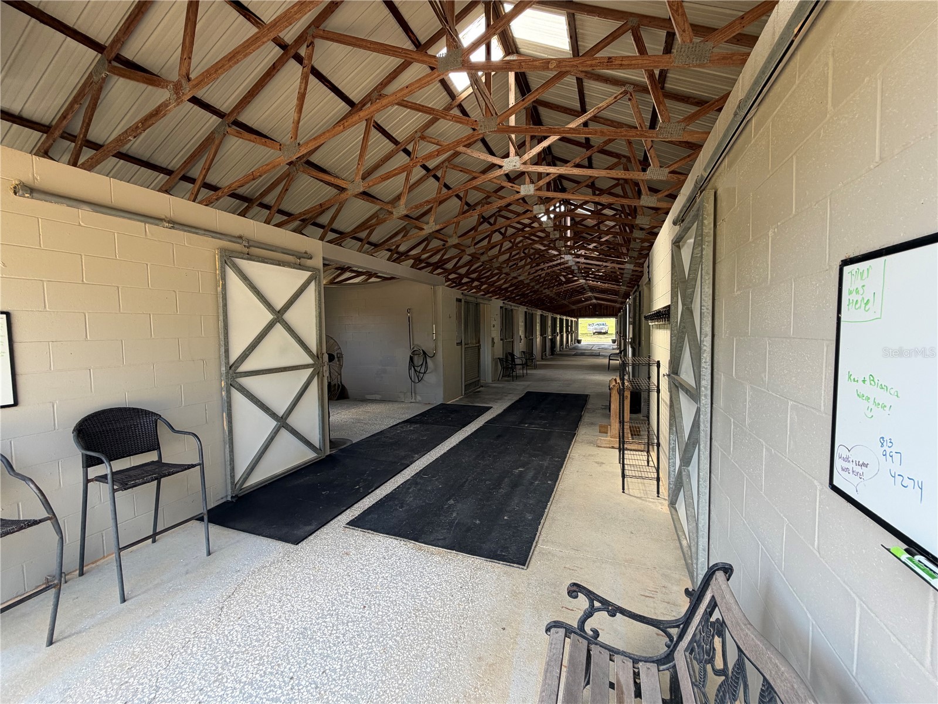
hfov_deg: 102.1
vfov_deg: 85.7
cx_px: 469
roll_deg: +1.5
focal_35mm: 14
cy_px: 352
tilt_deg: -3.1
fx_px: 379
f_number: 2.2
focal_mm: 2.22
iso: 64
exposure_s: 1/121
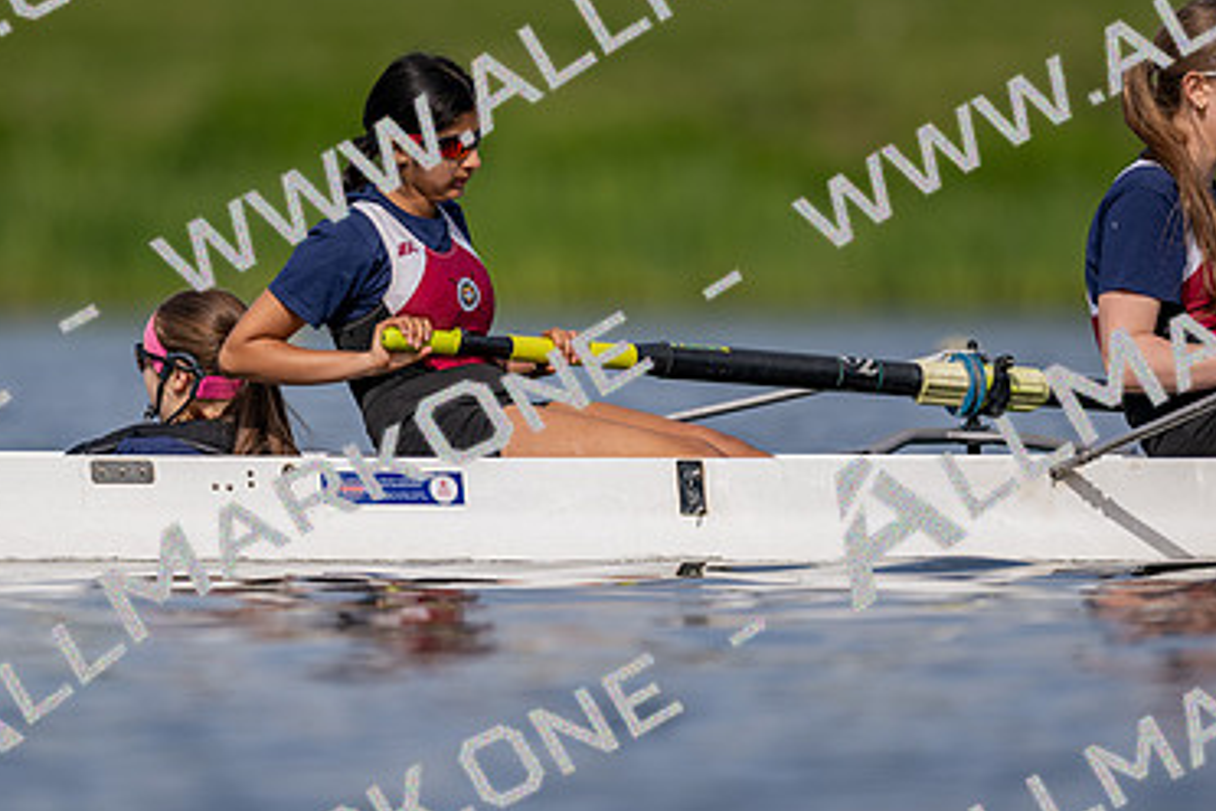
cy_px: 302
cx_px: 556
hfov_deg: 2.2
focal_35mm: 935
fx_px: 31580
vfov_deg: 1.5
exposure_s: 1/2500
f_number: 4
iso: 220
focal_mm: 600
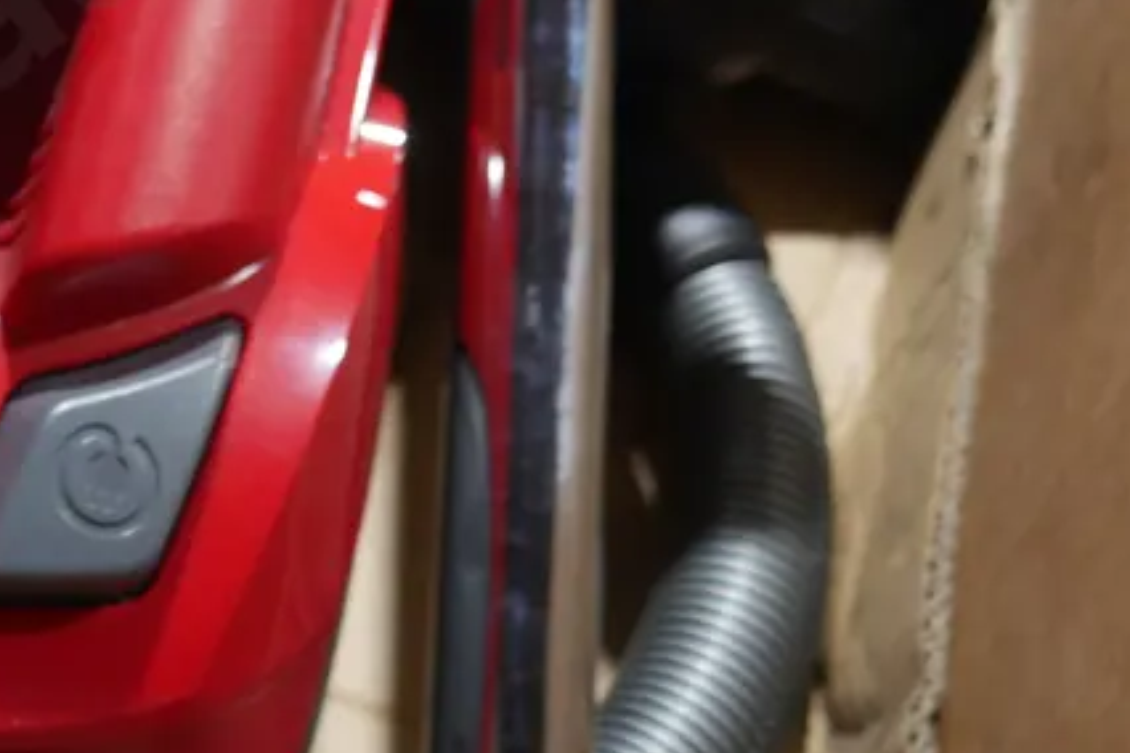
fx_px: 2354
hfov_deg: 26.1
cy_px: -76
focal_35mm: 75
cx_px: 117
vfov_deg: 17.6
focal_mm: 15
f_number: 3.6
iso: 500
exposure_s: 1/60
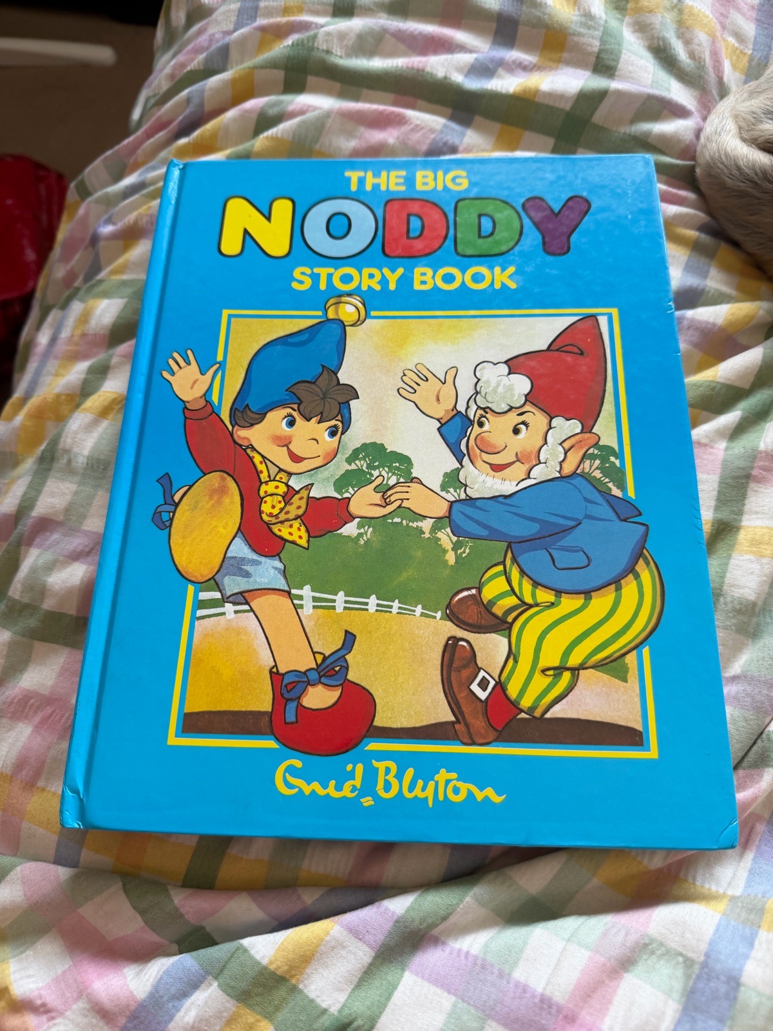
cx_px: 386
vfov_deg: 71.6
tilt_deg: -68.2
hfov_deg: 56.8
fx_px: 715
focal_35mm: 24
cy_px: 516
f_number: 1.78
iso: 125
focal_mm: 6.76
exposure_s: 1/121
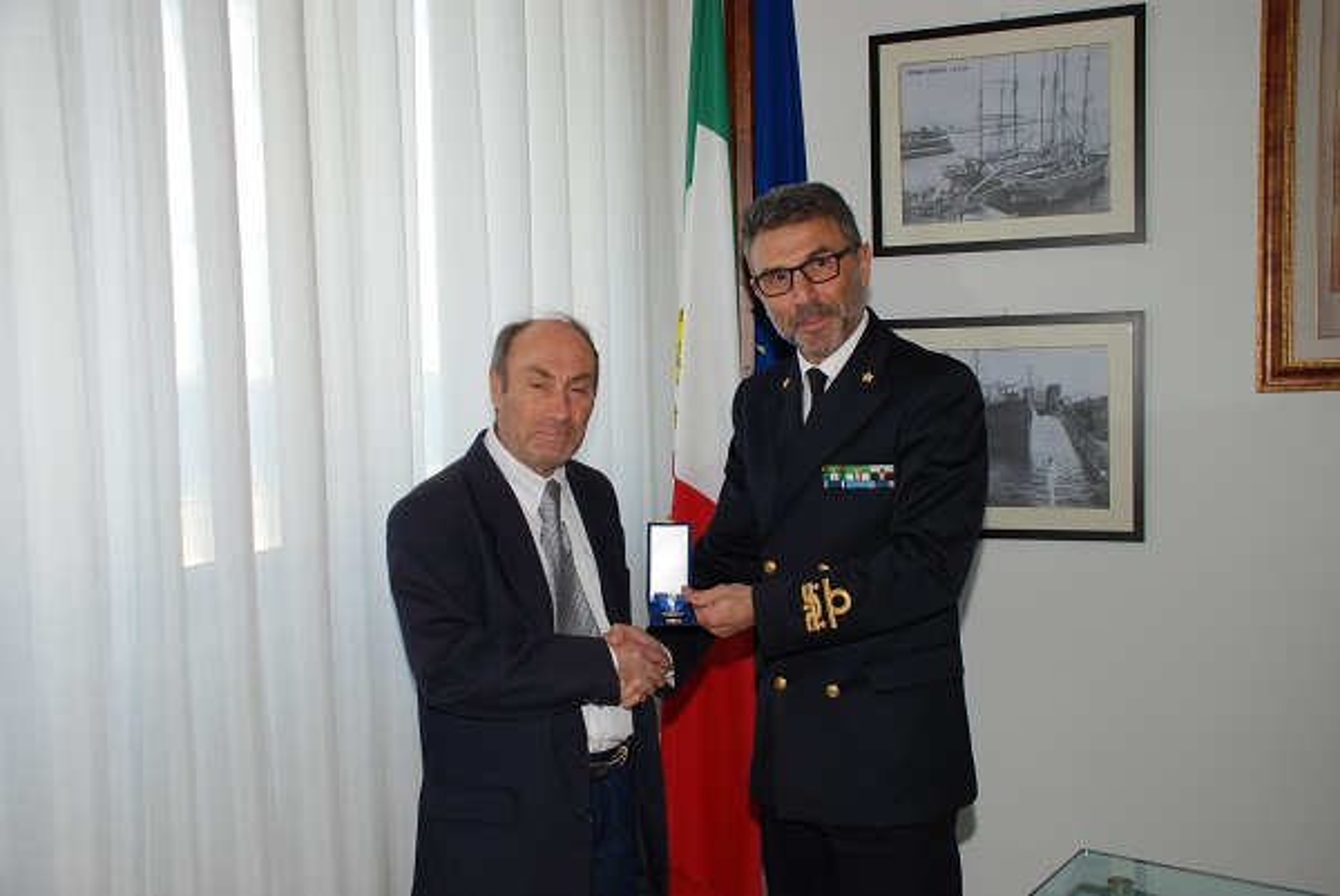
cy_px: 448
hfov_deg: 53.1
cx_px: 670
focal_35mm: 36
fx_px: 1341
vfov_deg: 36.9
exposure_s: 1/60
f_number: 4
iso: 100
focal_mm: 24
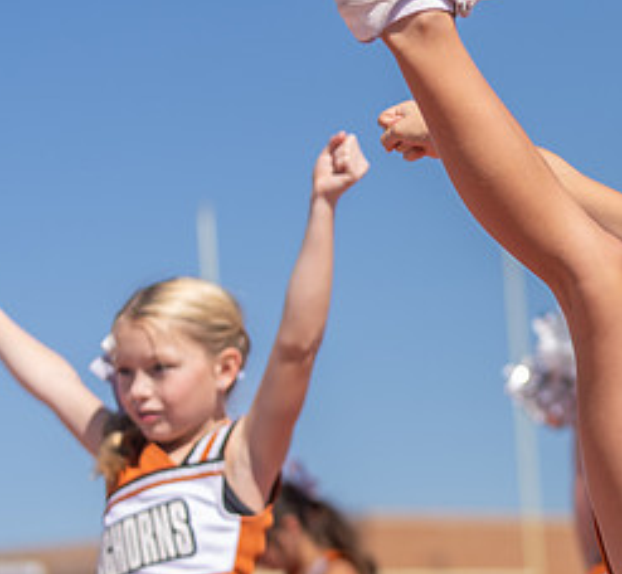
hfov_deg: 10.6
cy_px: 242
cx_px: 663
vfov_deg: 9.9
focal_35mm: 169
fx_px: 3306
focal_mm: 70
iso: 100
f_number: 2.8
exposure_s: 1/1600
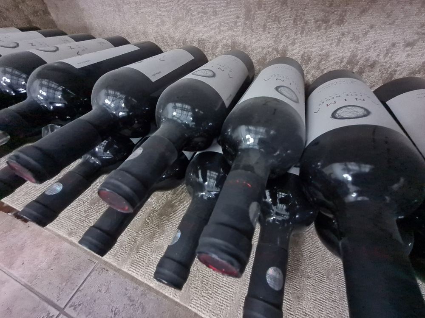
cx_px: 212
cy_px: 159
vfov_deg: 89.9
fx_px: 160
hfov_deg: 106.2
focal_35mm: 13
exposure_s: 1/20
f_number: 2.2
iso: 2500
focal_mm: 2.2
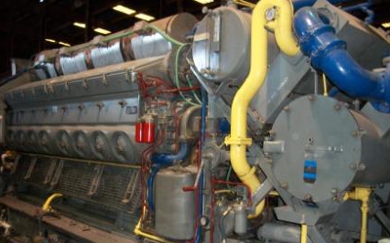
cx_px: 186
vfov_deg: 32.6
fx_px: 414
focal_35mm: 39
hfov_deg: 50.4
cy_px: 153
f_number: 3.1
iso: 320
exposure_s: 1/60
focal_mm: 6.3
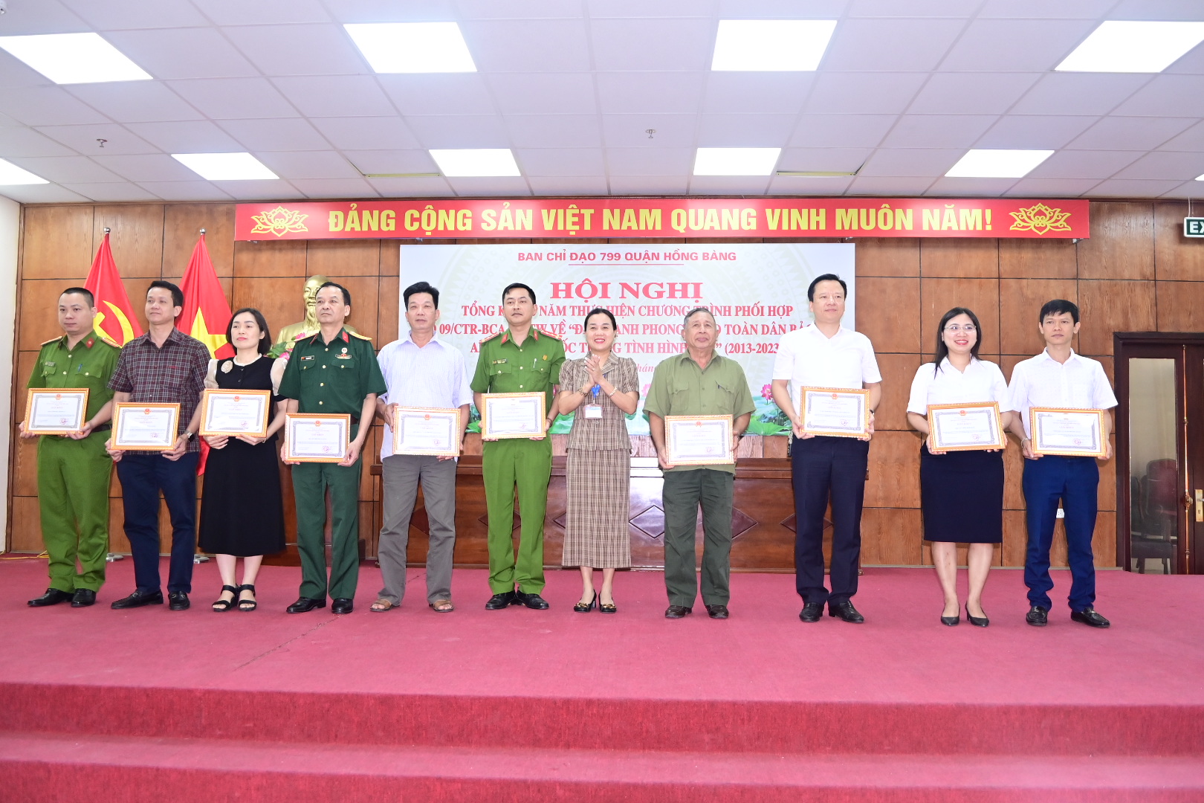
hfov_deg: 67.4
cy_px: 402
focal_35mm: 27
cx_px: 602
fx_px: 903
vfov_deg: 47.9
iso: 1000
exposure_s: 1/200
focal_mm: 18
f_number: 3.5
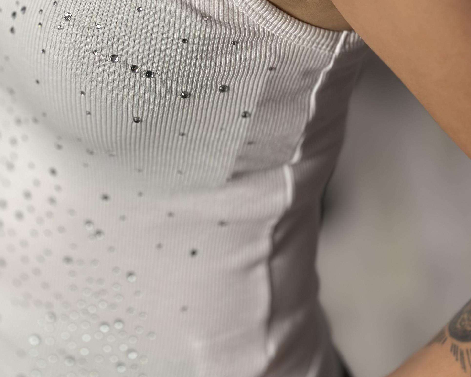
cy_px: 93
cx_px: 107
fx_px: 1366
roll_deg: +0.7
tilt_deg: -26.5
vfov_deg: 15.6
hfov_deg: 19.4
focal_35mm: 98
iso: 64
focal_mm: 6.86
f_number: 1.78
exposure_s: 1/104
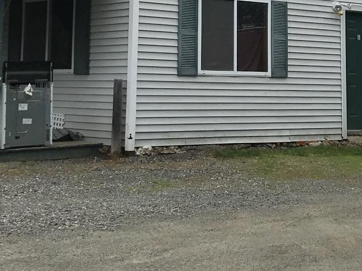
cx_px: 187
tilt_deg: +6.4
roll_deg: -0.2
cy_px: -36
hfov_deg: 21.1
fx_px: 972
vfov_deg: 15.4
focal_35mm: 93
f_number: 1.8
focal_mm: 3.99
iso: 20
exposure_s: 1/1451
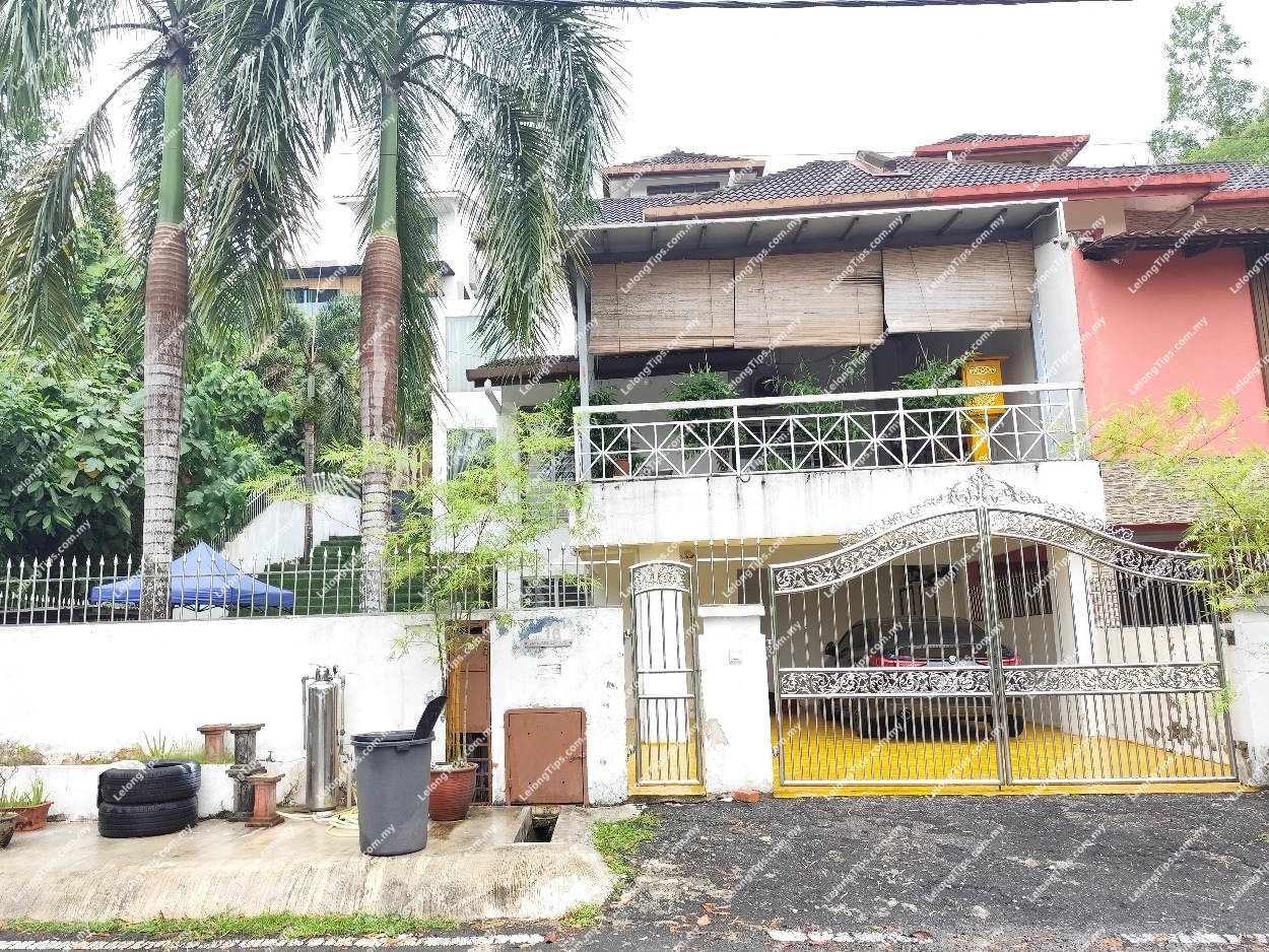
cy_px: 476
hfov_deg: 73.9
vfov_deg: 58.9
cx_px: 634
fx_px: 843
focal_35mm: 23
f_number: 1.65
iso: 64
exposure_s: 1/120
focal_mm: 6.19
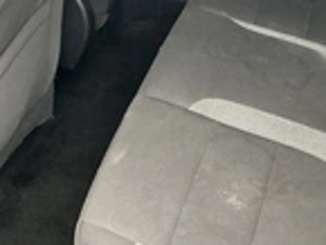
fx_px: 726
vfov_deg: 19.0
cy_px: 58
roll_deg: -1.0
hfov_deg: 25.2
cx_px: 124
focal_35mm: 77
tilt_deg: -33.7
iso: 100
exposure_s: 1/60
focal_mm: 3
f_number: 1.8
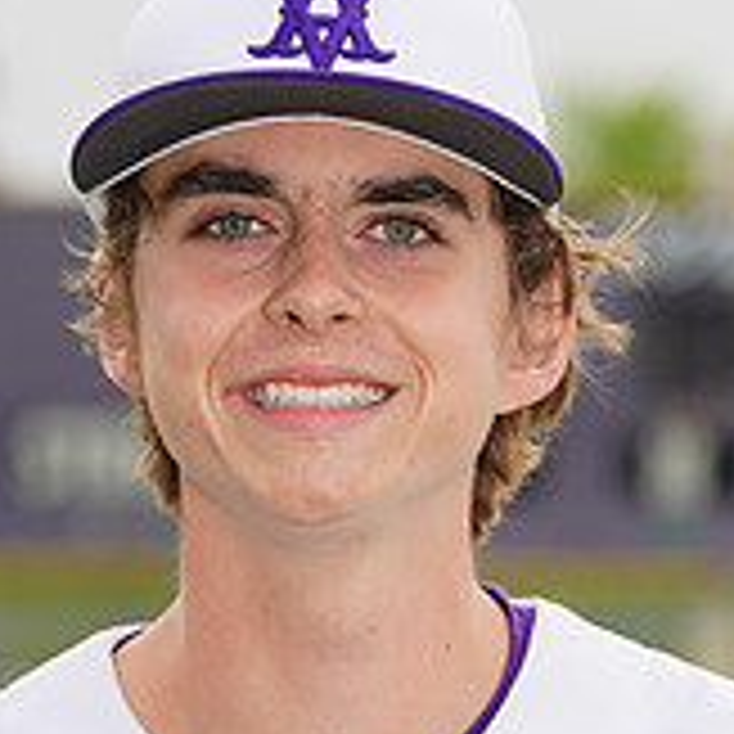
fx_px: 16841
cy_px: 1085
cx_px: 353
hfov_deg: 2.5
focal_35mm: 702
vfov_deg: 2.5
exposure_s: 1/250
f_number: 9
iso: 160
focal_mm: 232
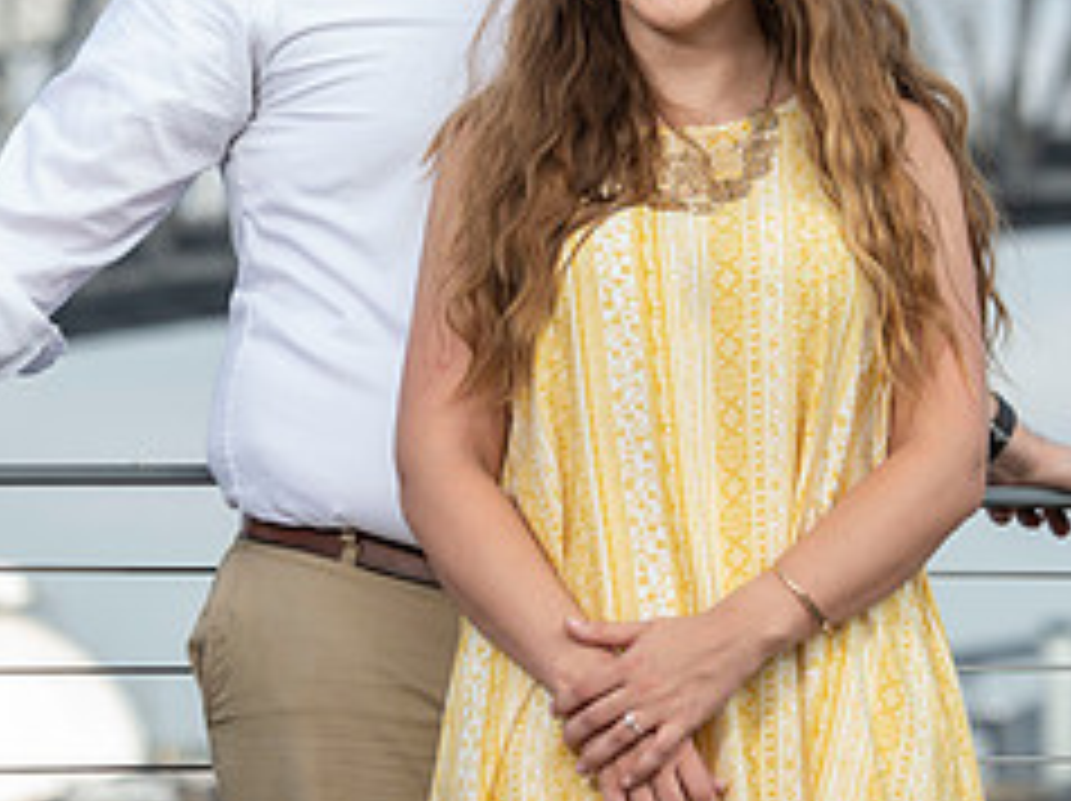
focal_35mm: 272
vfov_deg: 5.5
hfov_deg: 7.3
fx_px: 8407
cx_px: 576
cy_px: 153
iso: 50
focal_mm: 116
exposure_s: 1/250
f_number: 5.6
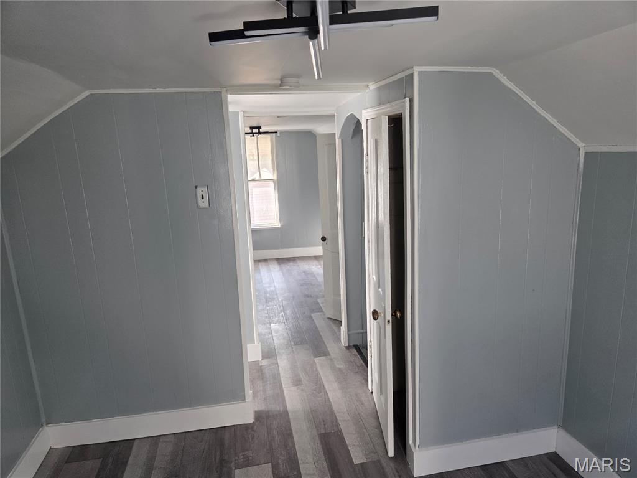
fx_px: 423
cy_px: 239
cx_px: 318
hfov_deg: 73.9
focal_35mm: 23
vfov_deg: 58.9
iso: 250
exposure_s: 1/120
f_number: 1.8
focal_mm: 5.4
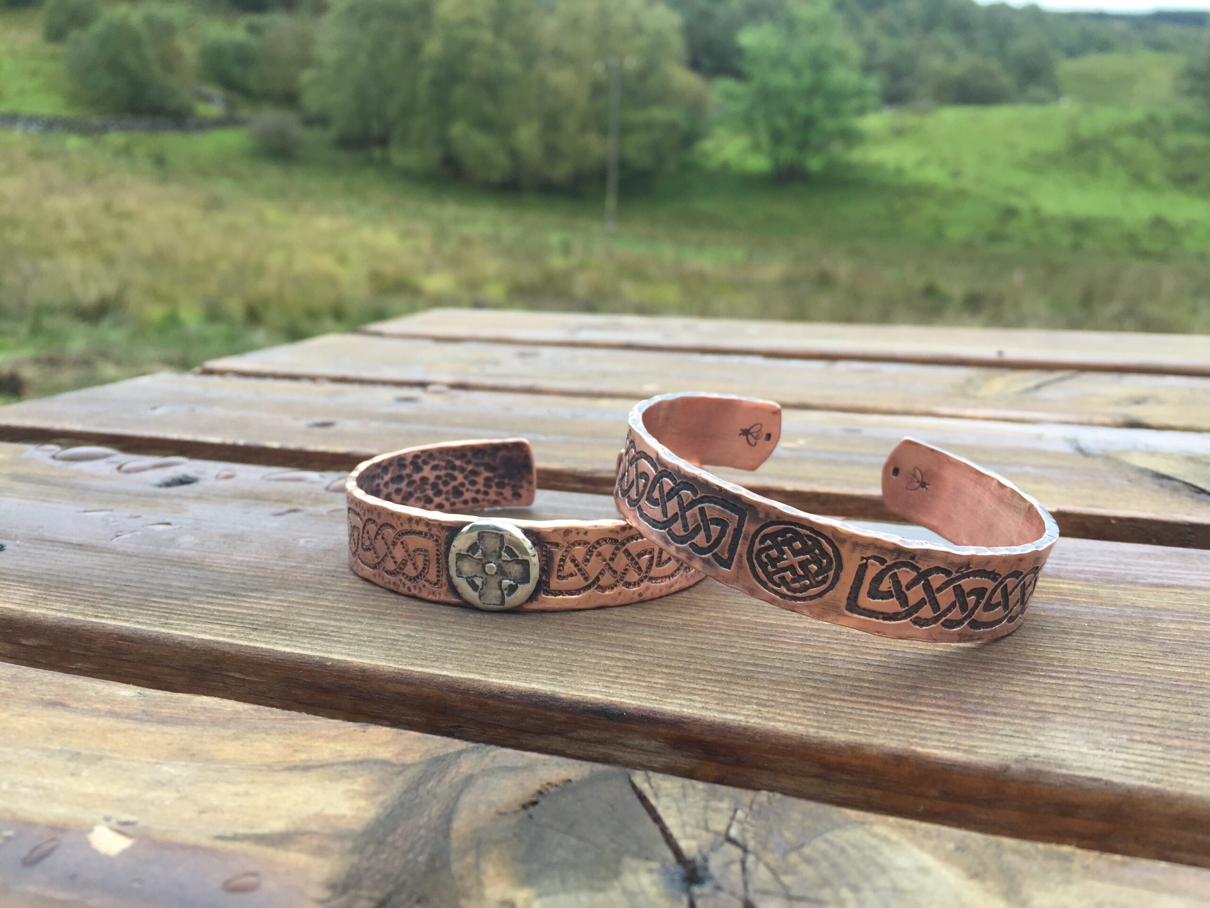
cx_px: 605
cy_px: 454
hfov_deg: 61.7
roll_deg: -1.0
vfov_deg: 48.2
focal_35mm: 29
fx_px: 1014
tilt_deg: -13.4
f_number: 2.2
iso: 32
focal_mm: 4.15
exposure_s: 1/250
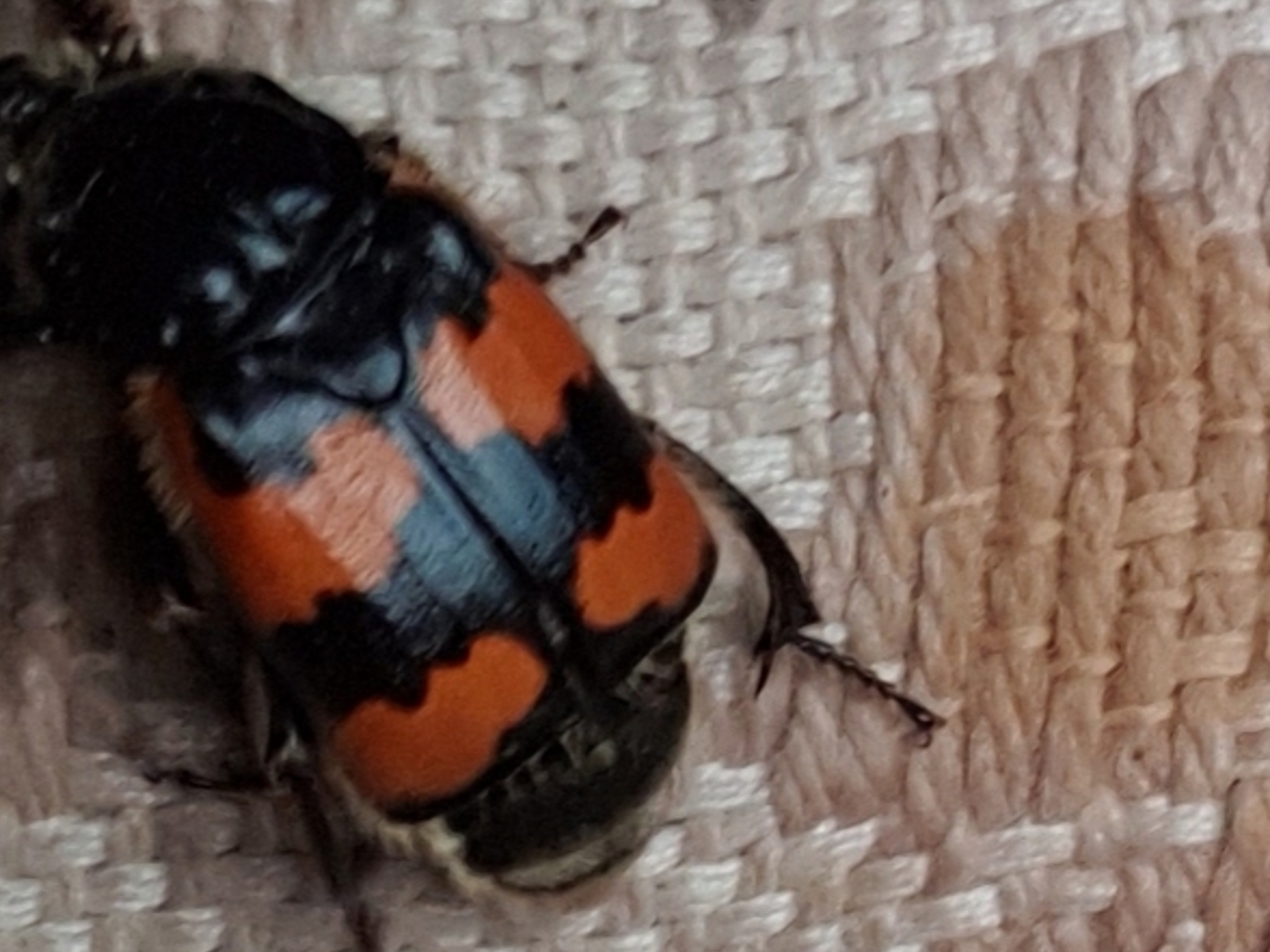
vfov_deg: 32.2
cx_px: 457
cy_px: 481
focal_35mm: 45
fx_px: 1651
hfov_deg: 41.7
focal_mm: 2.92
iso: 200
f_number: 1.7
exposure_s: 1/50
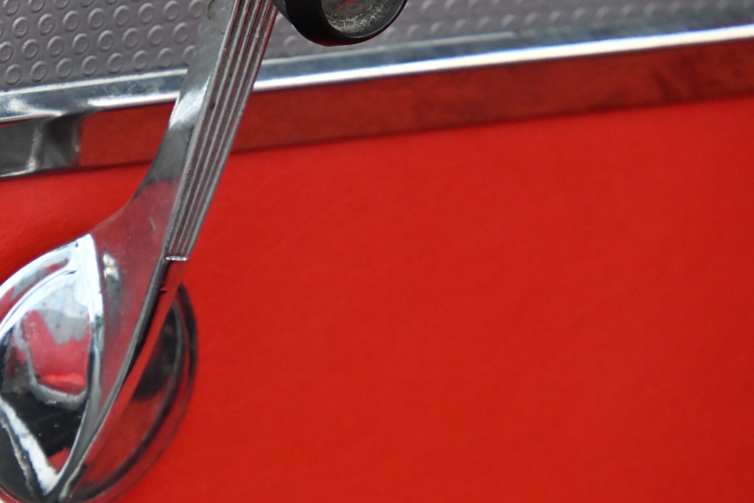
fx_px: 12169
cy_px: 242
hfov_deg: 3.5
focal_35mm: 581
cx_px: 219
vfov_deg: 2.4
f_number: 6
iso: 3200
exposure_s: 1/250
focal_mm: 218
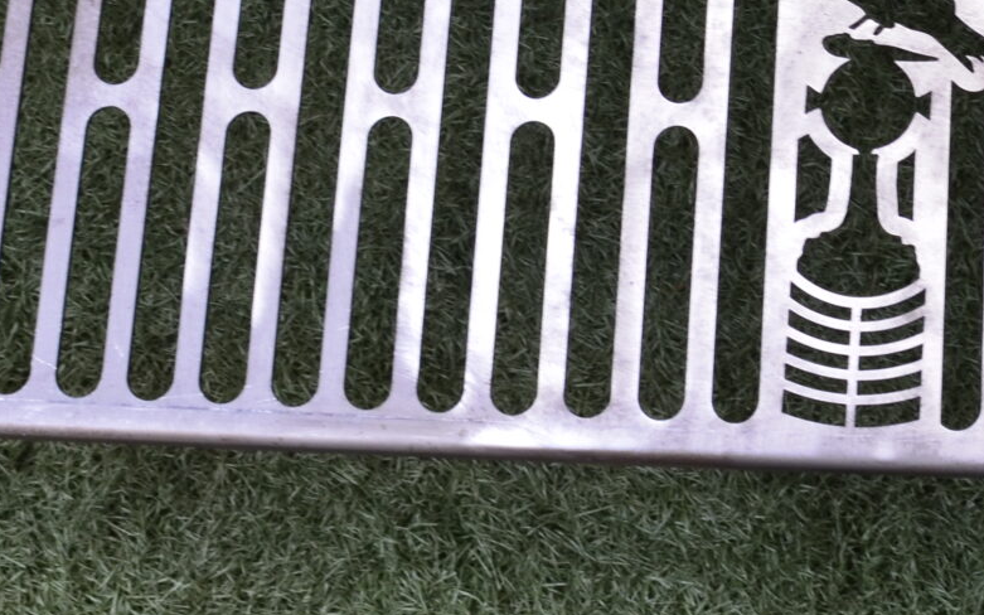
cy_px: -125
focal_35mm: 100
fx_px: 2682
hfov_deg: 20.3
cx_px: 922
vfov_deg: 12.8
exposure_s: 1/30
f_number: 9
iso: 400
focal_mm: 20
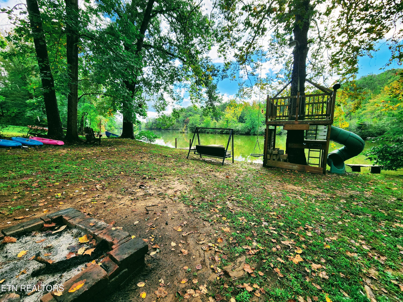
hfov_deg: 106.2
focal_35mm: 13
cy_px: 151
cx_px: 202
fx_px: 151
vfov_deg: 89.9
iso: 50
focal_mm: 2.2
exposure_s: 1/529
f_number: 2.2
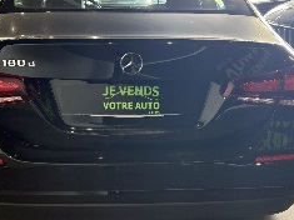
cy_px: 115
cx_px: 134
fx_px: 390
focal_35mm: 46
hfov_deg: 41.2
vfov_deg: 31.5
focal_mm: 5.96
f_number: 1.6
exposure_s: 1/50
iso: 400
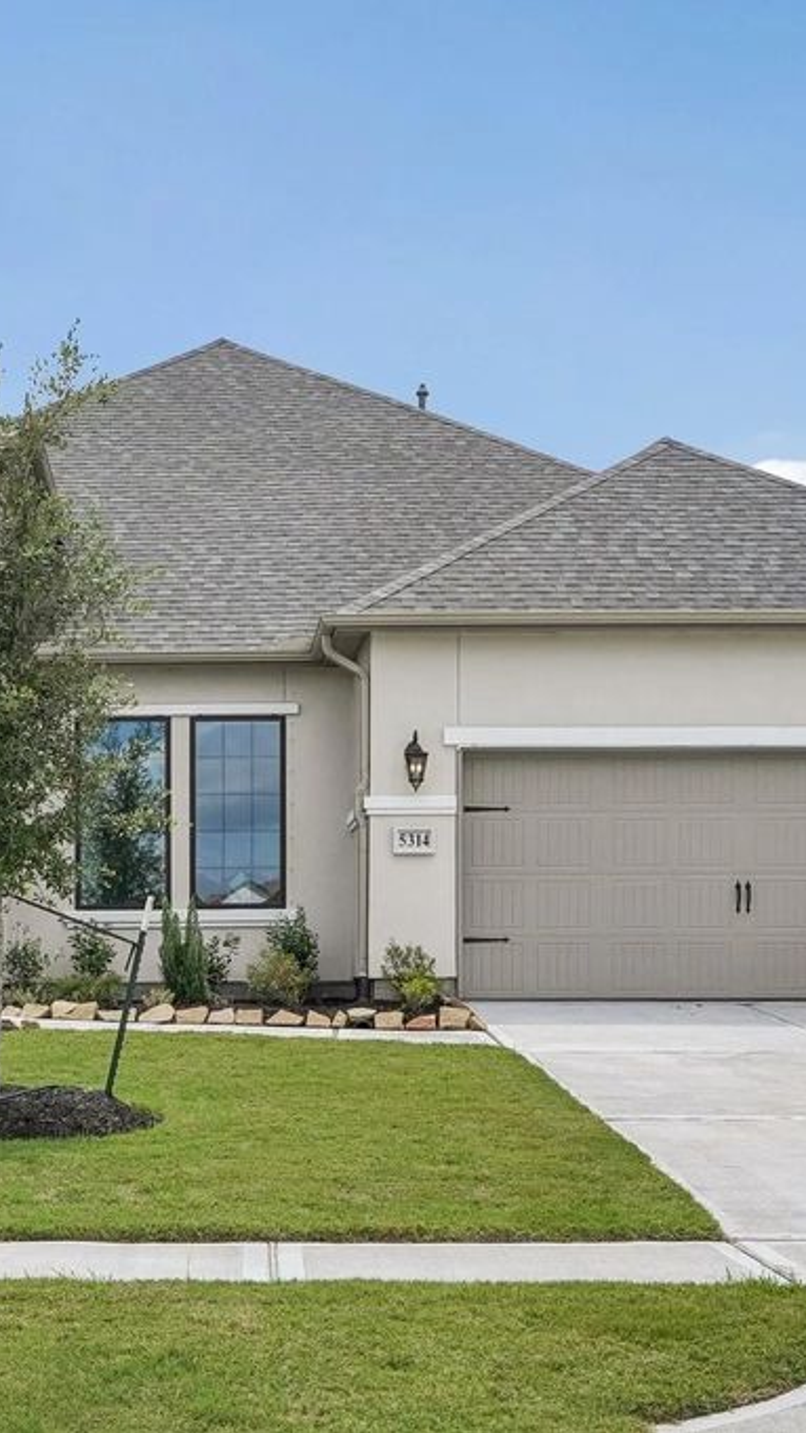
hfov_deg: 22.9
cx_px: 219
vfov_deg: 39.9
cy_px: 716
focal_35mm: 52
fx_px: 1976
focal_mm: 33
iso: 500
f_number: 8
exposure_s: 1/1250
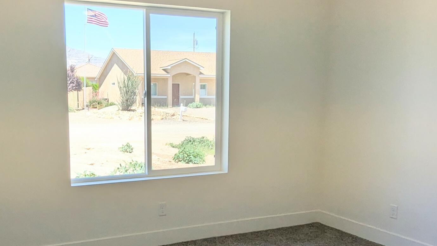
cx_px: 166
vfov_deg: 31.0
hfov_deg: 52.3
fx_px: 440
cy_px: 164
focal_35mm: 38
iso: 65
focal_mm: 2.35
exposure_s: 1/624
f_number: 2.2
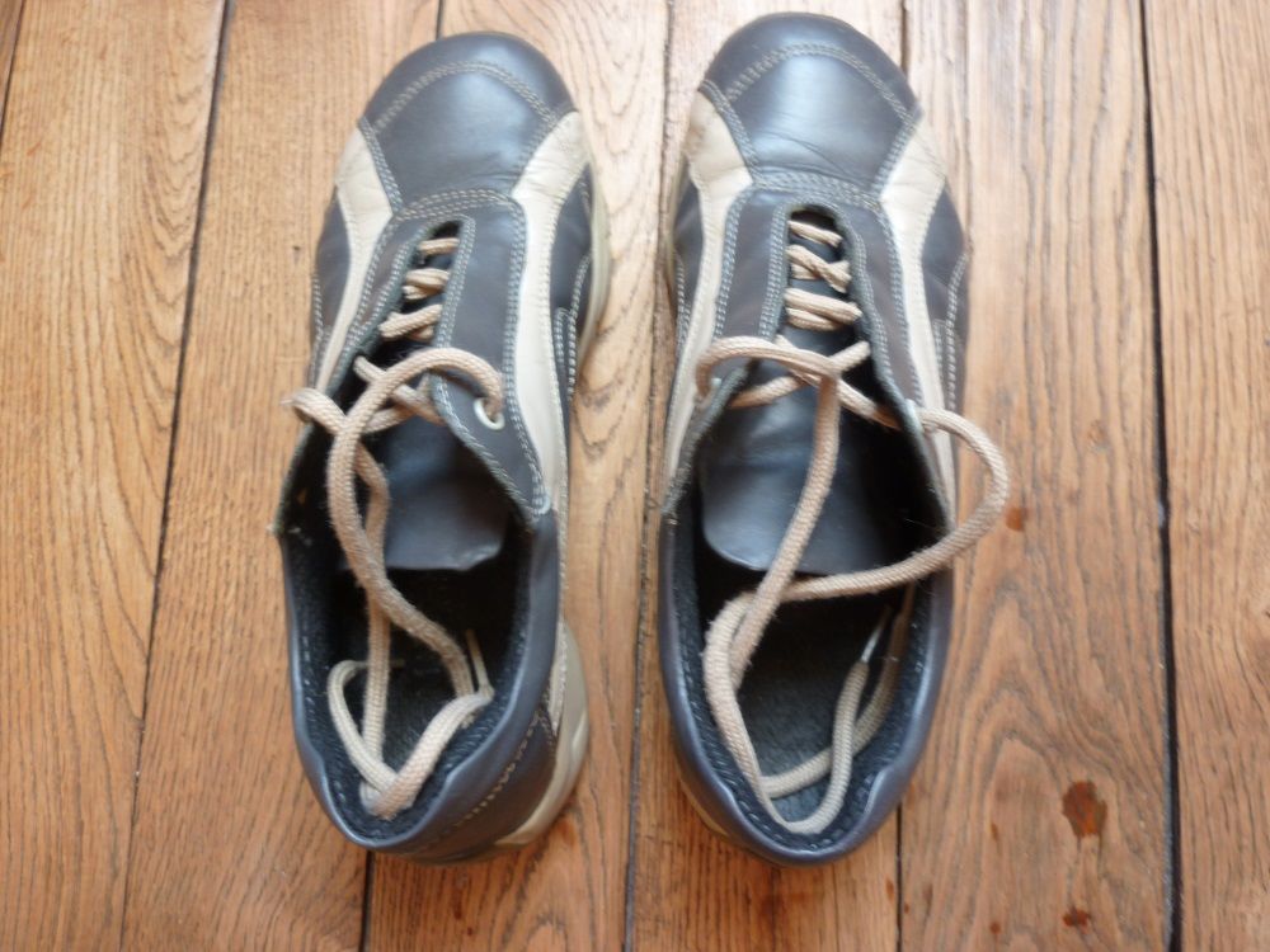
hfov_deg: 69.4
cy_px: 476
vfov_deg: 54.9
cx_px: 635
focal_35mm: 25
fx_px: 917
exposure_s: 1/4
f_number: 3.3
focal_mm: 4.5
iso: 80
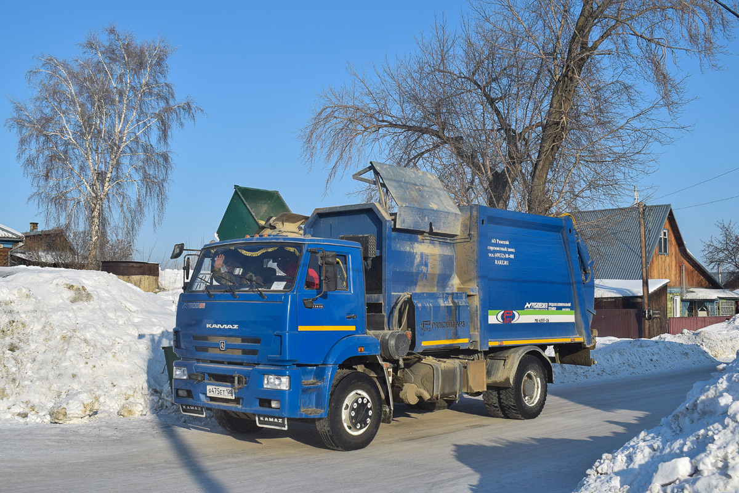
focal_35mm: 39
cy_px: 246
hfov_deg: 49.6
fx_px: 801
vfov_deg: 34.2
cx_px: 370
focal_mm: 26
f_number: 7.1
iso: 200
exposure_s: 1/800
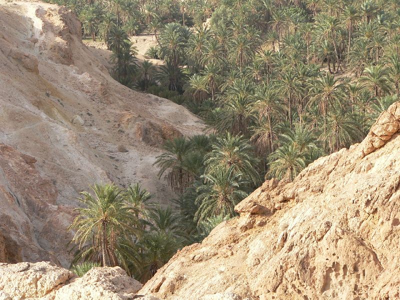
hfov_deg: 17.0
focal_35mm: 116
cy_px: 150
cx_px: 200
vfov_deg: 12.8
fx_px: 1340
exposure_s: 1/250
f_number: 4
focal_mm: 19.4
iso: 80
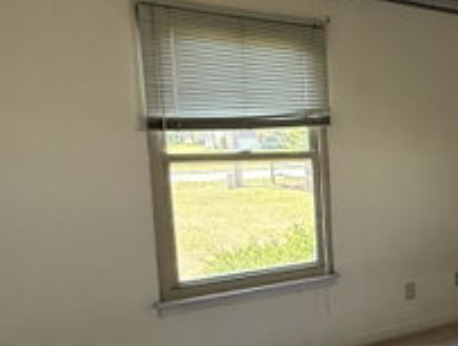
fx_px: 583
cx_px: 615
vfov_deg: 32.9
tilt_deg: -4.5
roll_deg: +0.0
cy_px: 204
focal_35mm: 44
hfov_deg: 31.5
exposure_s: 1/99
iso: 200
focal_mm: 2.22
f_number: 2.2
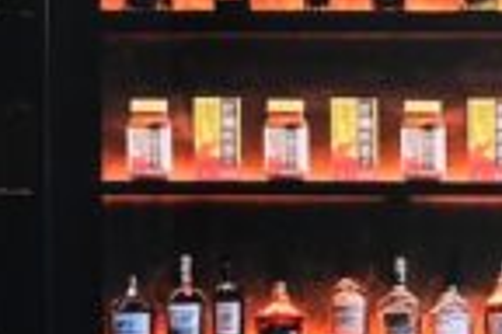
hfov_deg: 6.1
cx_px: 1199
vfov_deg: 4.2
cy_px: 527
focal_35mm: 326
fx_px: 4546
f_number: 6.3
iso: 1600
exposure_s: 1/200
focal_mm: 45
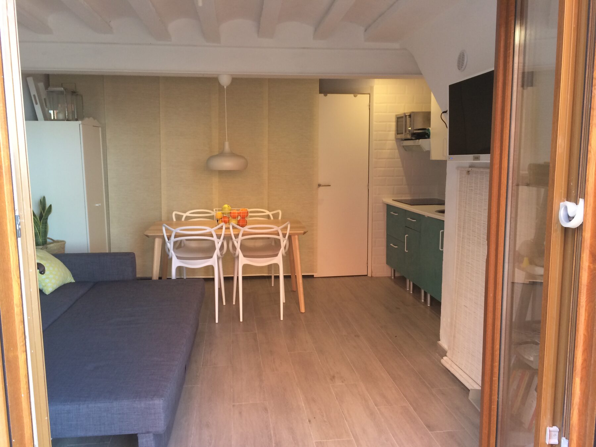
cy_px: 224
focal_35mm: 29
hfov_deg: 61.7
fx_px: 499
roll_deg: +0.0
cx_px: 298
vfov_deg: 48.2
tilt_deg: -8.7
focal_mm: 4.15
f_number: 2.2
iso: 50
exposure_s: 1/30
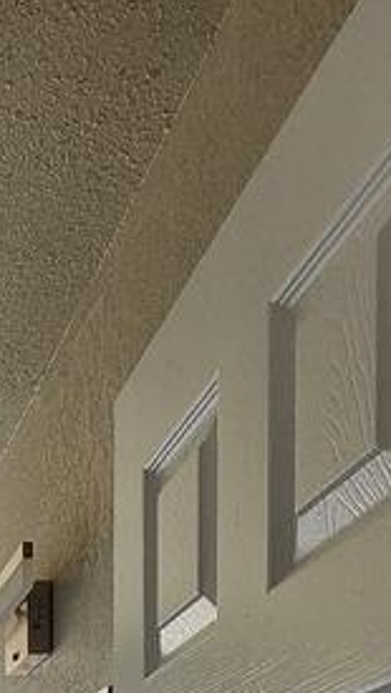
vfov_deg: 28.6
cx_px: -269
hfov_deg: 18.2
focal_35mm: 55
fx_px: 1012
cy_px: 965
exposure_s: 1/60
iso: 200
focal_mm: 2.2
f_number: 2.2
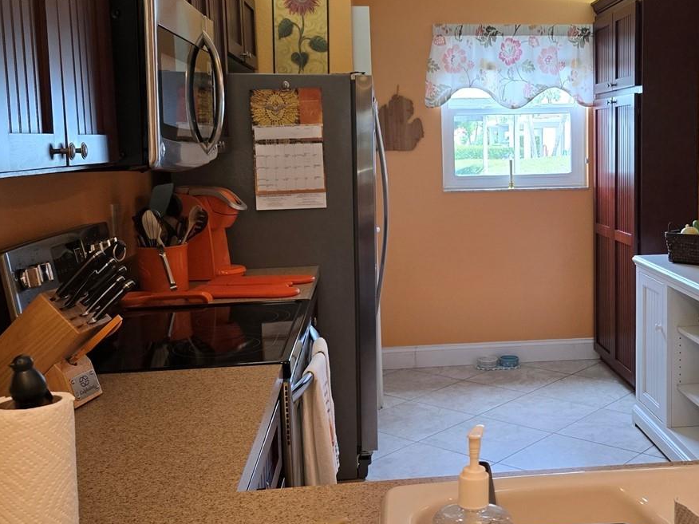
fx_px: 848
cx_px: 483
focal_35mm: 42
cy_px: 230
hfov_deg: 44.0
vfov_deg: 34.3
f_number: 1.8
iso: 125
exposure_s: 1/120
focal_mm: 5.4
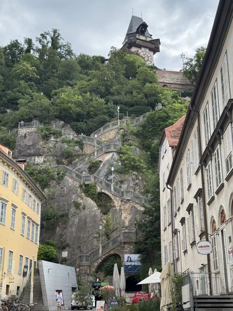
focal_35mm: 48
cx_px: 116
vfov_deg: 39.7
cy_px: 156
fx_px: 431
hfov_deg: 30.3
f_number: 1.78
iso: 64
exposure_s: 1/1366
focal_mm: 6.76
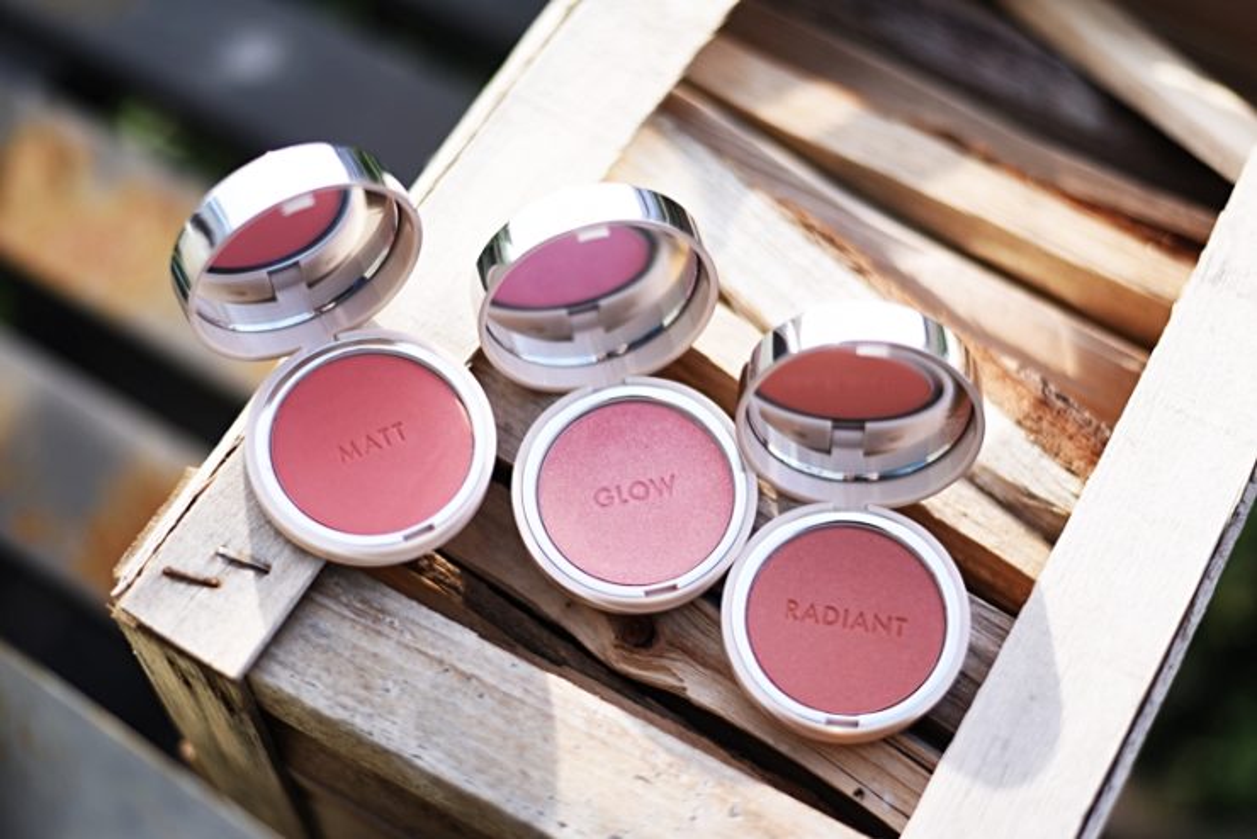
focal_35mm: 50
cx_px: 628
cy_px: 420
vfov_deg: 27.0
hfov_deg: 39.6
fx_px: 1746
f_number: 1.8
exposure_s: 1/2500
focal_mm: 50
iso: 200
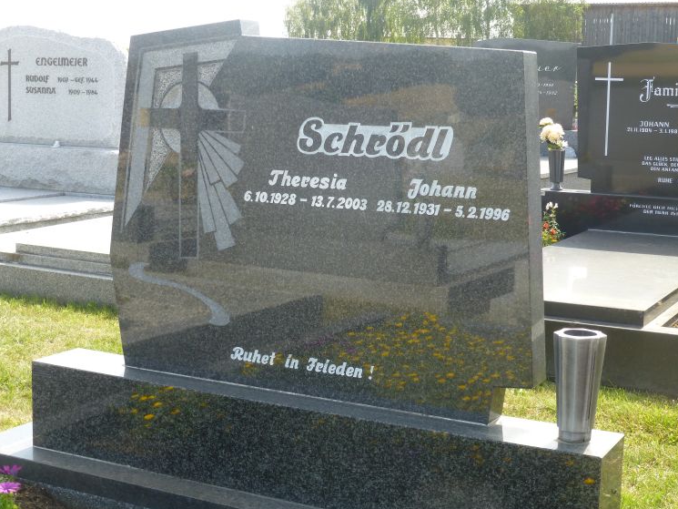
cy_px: 250
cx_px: 348
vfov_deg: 25.2
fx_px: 1136
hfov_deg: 33.2
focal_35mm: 58
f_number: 4.6
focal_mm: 9.7
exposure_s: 1/125
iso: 100
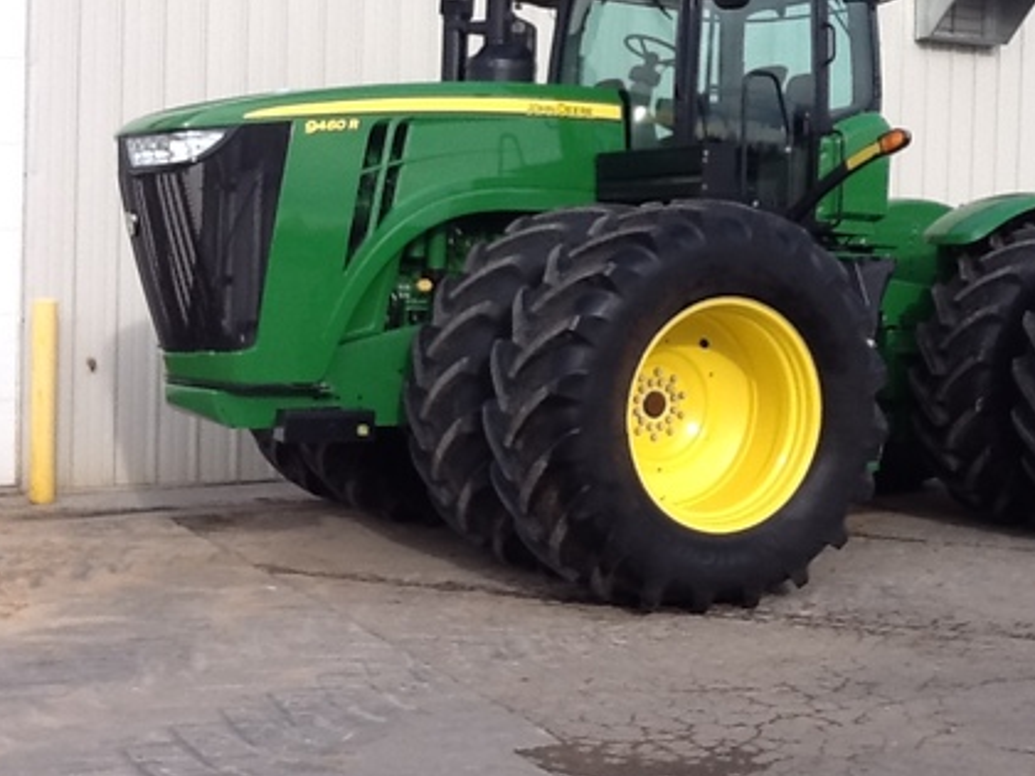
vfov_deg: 25.6
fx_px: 1704
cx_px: 638
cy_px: 296
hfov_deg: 33.6
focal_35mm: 57
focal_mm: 2.03
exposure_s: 1/524
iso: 40
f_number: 2.4
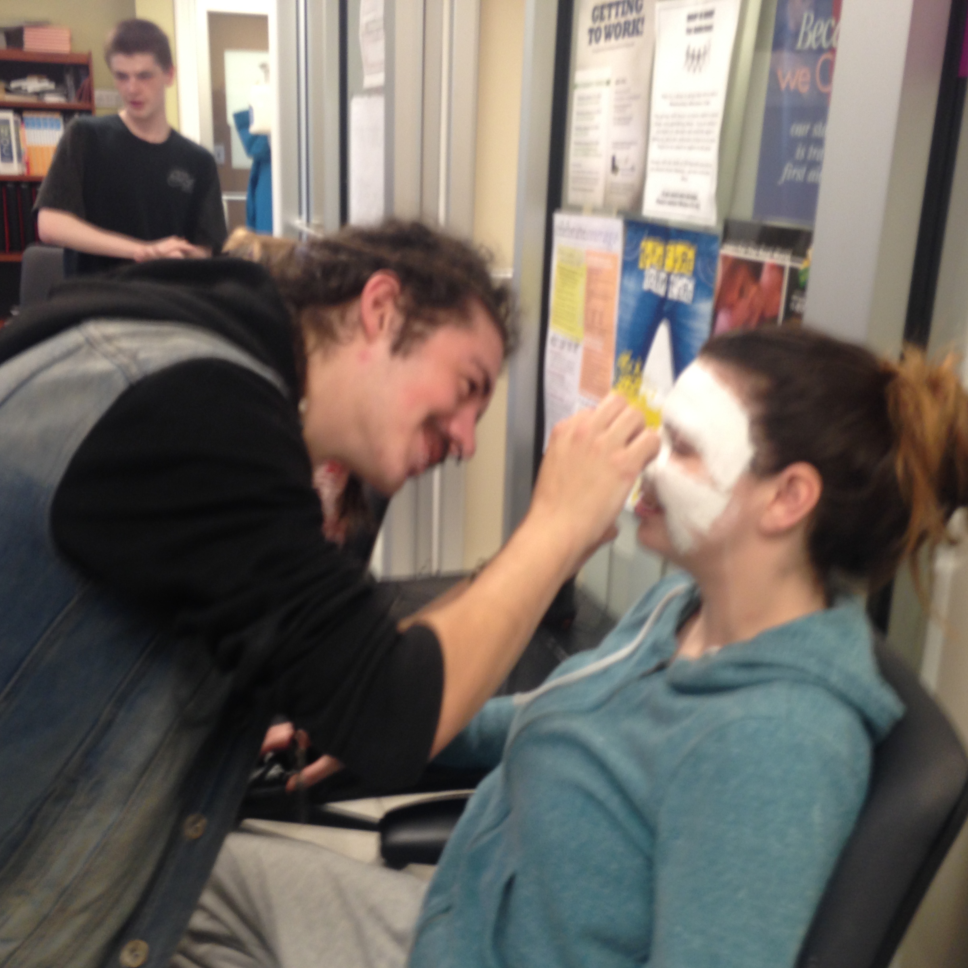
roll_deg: -0.4
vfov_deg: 42.8
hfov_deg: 42.8
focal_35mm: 39
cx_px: 427
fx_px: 1234
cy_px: 485
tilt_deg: -17.0
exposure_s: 1/20
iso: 50
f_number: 2.4
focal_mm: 4.12
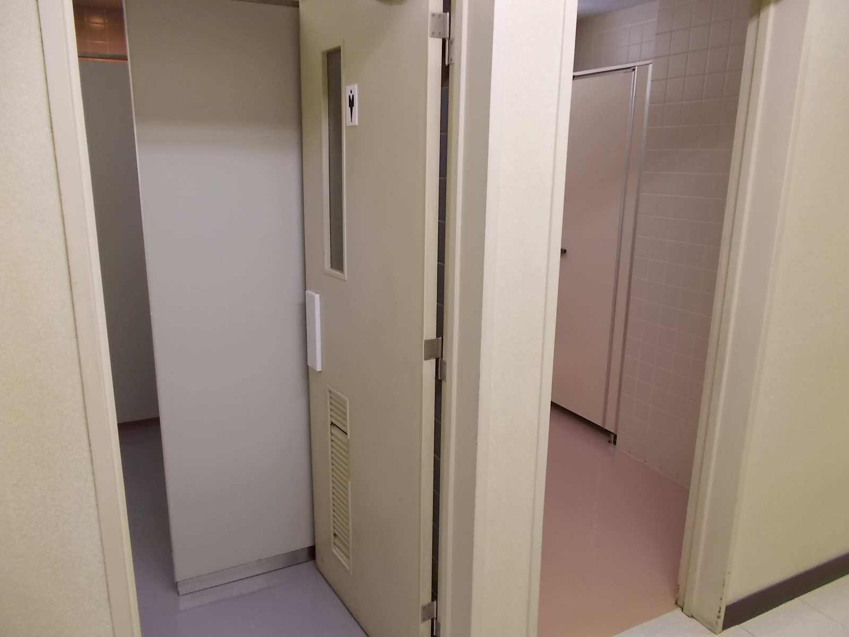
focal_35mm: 26
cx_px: 424
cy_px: 318
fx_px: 638
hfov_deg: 67.3
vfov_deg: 53.1
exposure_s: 1/25
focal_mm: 4.6
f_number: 3.2
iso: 160
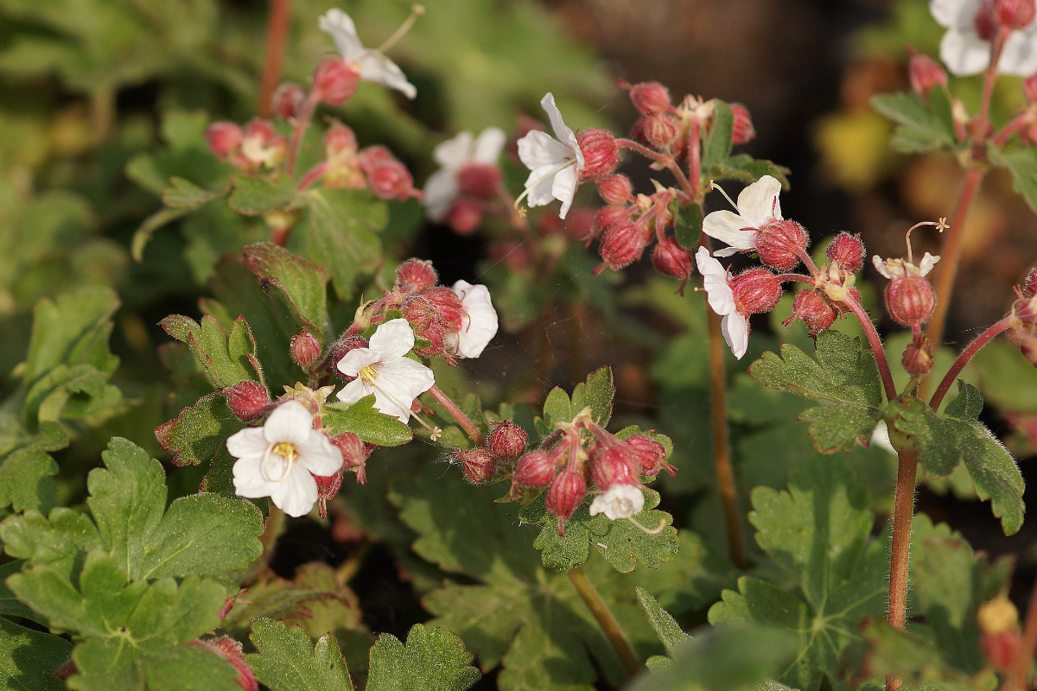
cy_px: 346
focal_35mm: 150
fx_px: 4320
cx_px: 518
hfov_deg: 13.7
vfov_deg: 9.1
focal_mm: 100
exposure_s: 1/640
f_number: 4
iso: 100
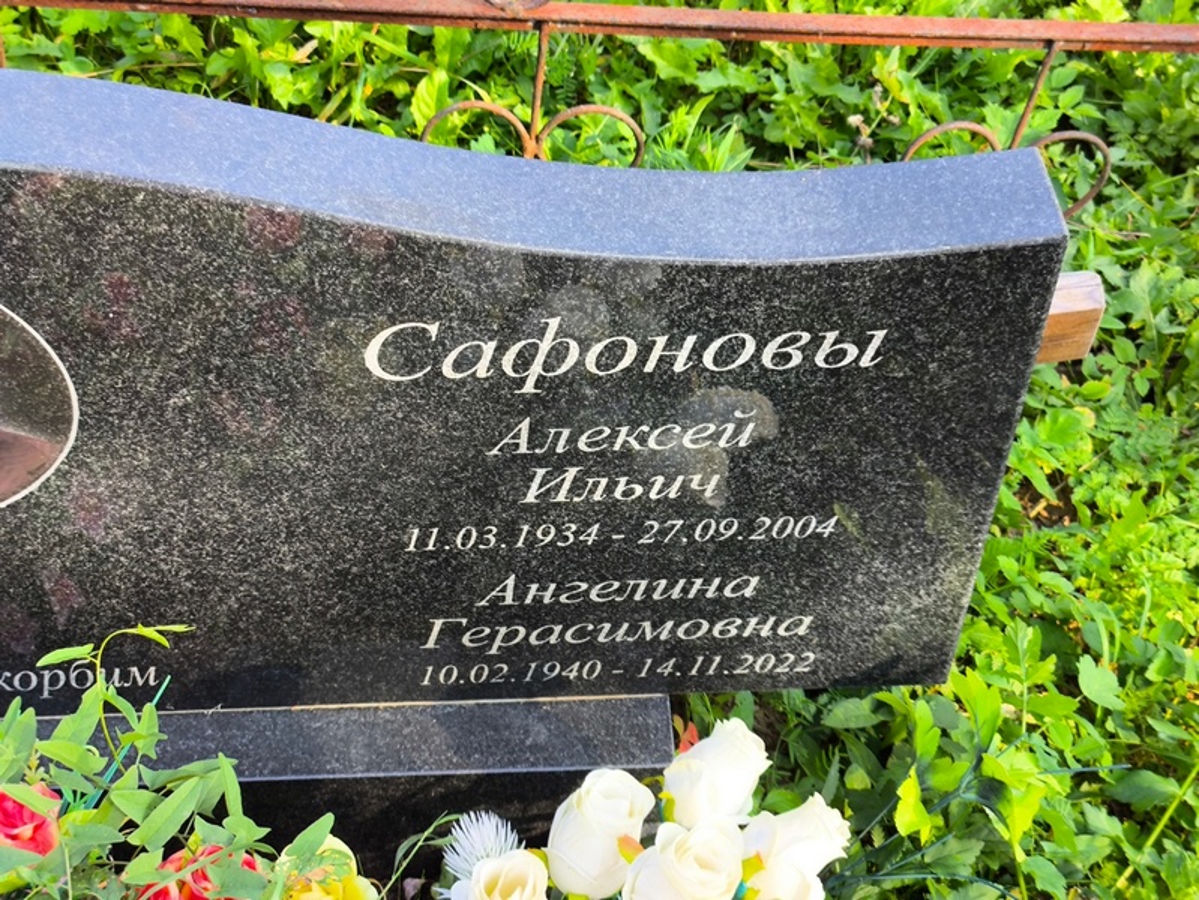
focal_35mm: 50
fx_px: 1733
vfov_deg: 29.1
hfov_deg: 38.2
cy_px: 450
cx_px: 600
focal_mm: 4.71
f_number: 1.7
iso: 50
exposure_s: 1/127
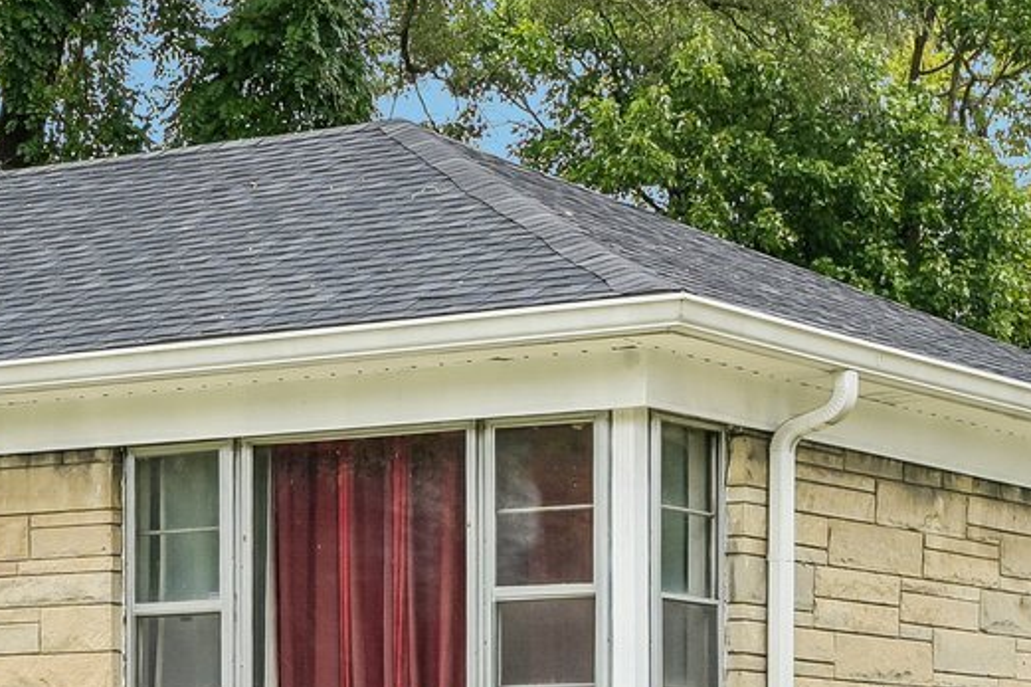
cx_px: 354
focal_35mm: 118
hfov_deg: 17.3
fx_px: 3378
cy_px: 387
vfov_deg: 11.6
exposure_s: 1/125
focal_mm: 30
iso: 100
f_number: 8
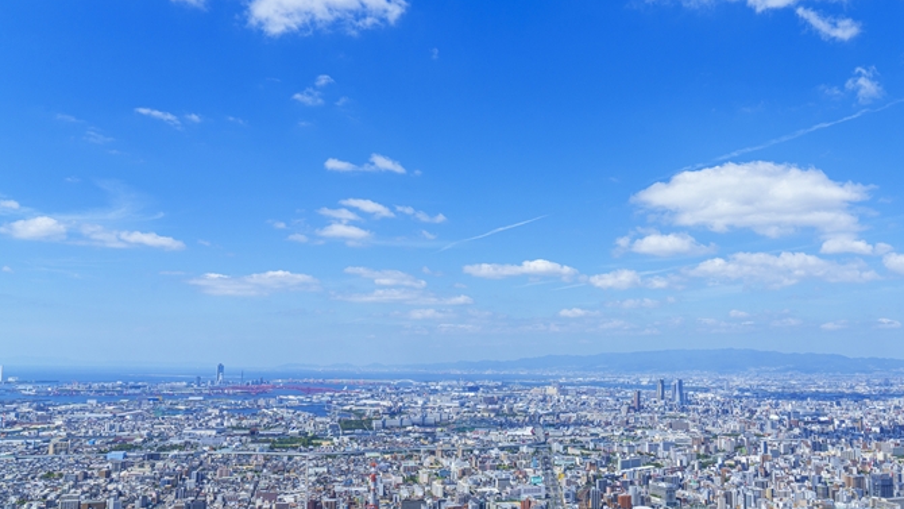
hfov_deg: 63.9
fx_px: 719
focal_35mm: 30
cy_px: 277
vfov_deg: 38.9
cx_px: 529
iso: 100
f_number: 11
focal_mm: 24
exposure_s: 1/250
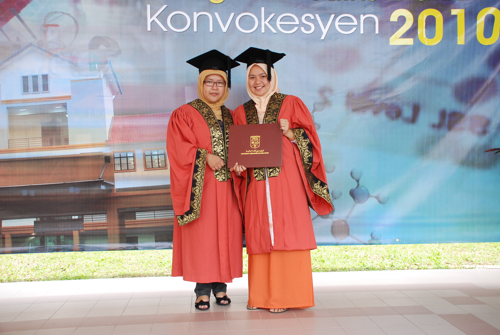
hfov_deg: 46.3
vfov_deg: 32.0
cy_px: 168
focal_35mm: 42
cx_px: 250
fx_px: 585
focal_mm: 28
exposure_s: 1/160
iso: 200
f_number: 4
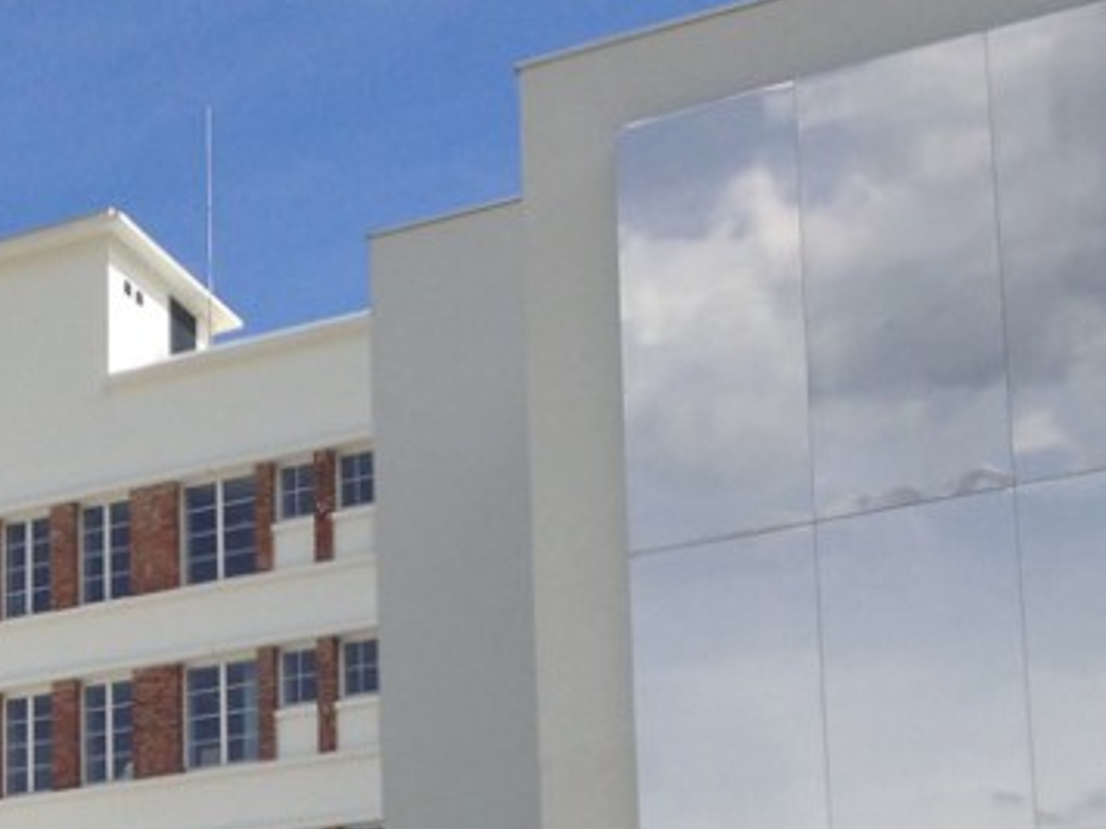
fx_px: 2812
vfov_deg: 16.1
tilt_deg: +11.6
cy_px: 1004
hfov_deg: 21.2
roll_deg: -0.7
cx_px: -78
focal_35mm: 88
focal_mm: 4.12
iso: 50
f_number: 2.4
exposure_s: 1/1869
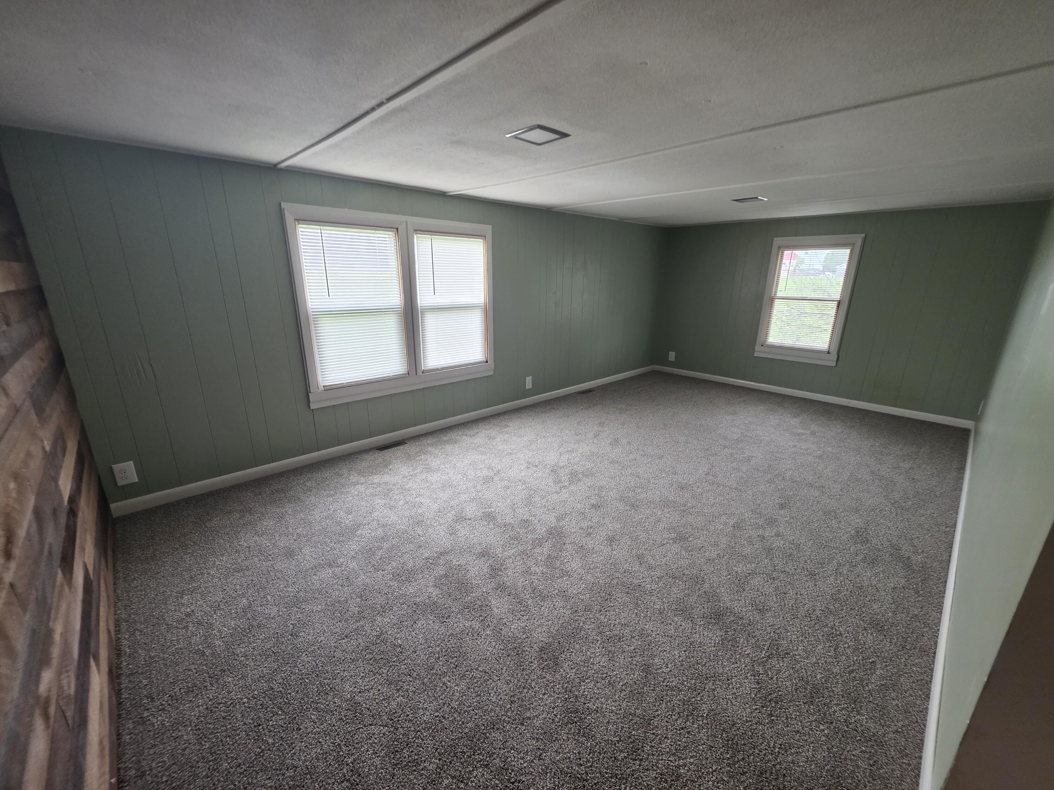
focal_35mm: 13
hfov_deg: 106.2
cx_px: 527
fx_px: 396
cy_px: 395
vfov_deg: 89.9
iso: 250
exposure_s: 1/60
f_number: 1.9
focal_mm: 2.2
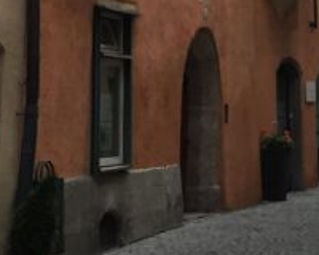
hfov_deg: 12.9
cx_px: 386
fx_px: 1369
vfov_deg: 10.1
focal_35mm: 145
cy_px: -183
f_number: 2.2
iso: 40
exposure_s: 1/30
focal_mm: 4.15
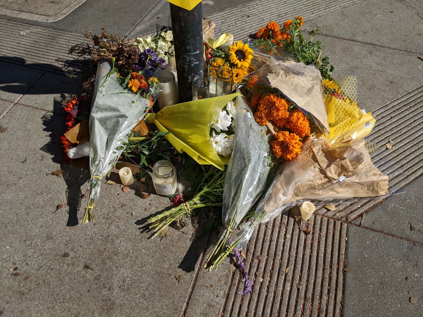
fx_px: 330
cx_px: 212
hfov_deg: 65.3
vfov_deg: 51.4
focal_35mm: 27
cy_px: 158
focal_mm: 4.44
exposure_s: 1/5882
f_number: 1.8
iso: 63
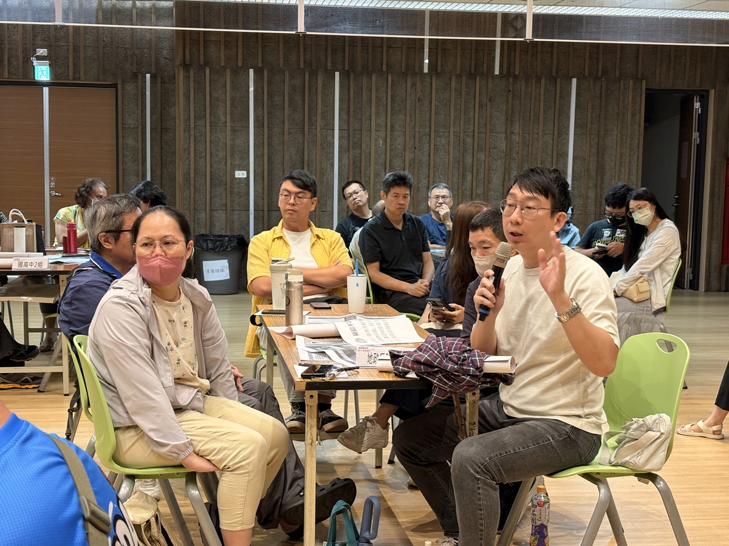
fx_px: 1095
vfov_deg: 28.0
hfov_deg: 36.8
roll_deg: -0.5
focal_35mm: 52
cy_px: 273
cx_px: 364
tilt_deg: -5.6
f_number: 1.6
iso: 125
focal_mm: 5.96
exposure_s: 1/60
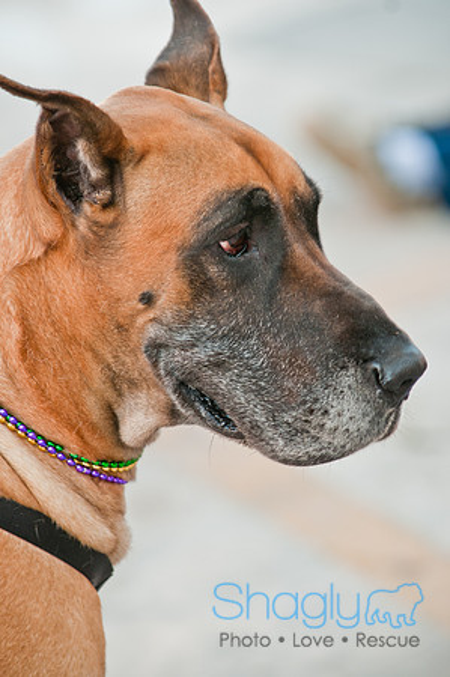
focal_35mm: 300
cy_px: 338
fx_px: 5638
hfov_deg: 4.6
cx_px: 225
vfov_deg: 6.9
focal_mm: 200
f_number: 5
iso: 400
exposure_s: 1/250
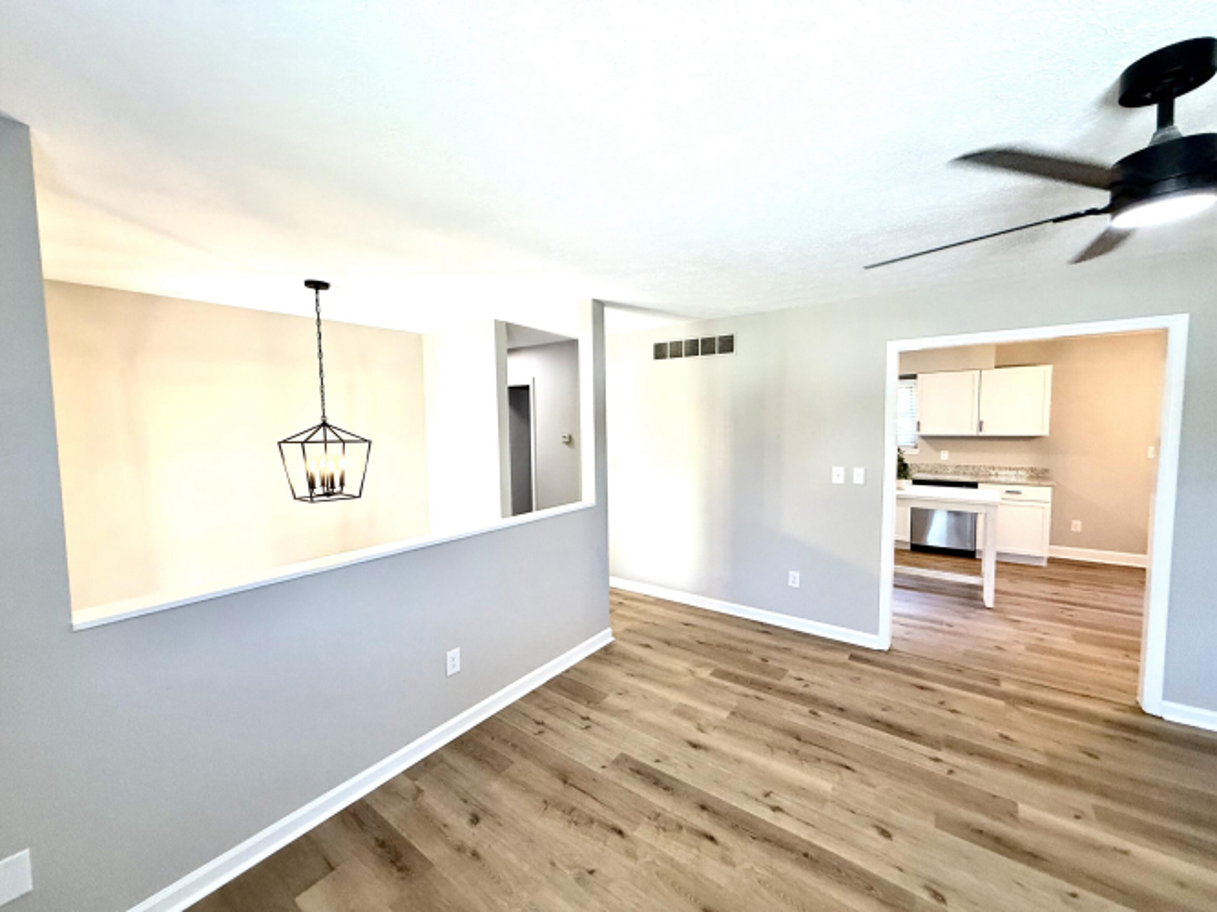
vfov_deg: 85.7
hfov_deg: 102.1
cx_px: 608
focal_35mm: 14
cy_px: 456
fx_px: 492
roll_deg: +1.0
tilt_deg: -3.0
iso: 200
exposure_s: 1/120
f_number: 2.2
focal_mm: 2.22
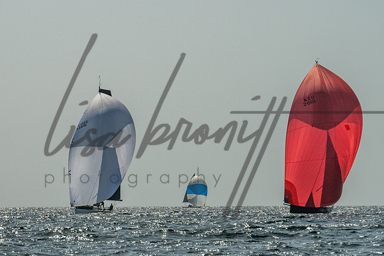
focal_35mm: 247
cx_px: 101
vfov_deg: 5.6
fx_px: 2639
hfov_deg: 8.3
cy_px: 84
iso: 320
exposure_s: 1/4000
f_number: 6.3
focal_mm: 120
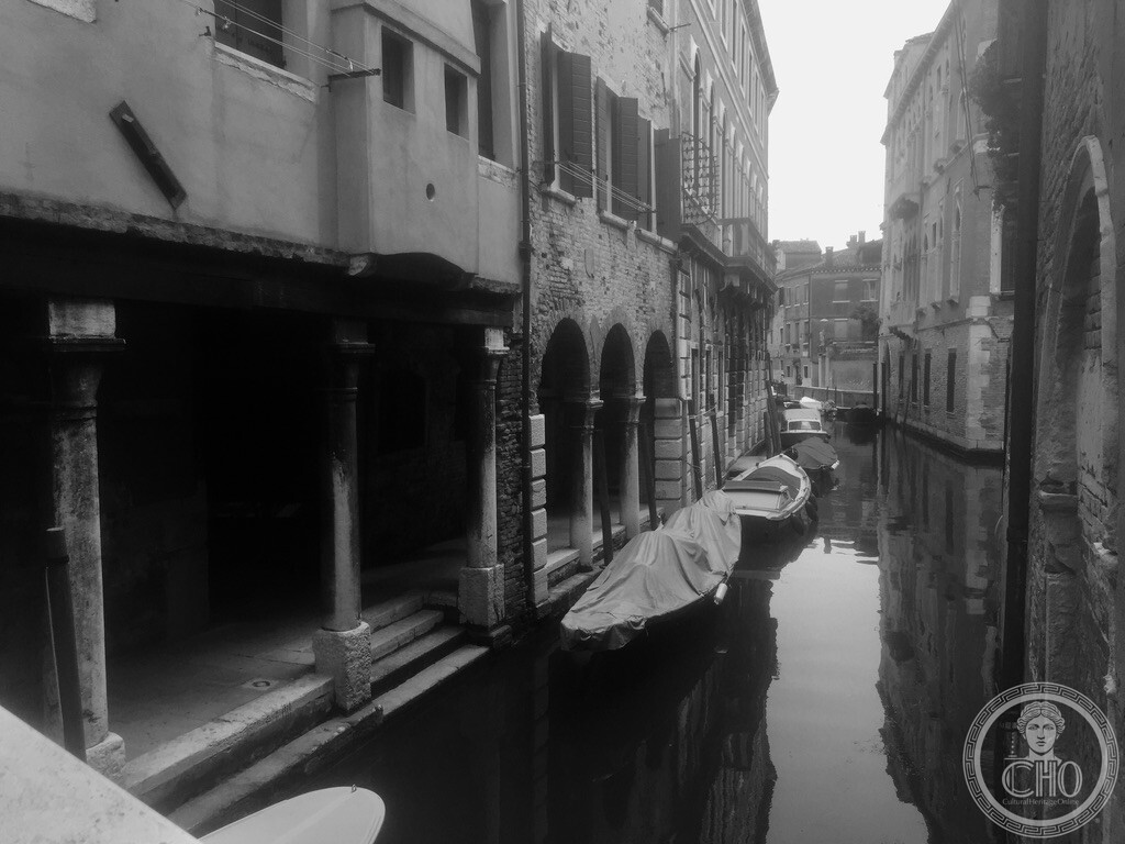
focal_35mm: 29
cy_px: 422
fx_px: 942
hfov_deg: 61.7
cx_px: 562
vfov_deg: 48.2
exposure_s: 1/391
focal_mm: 4.15
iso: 32
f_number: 2.2
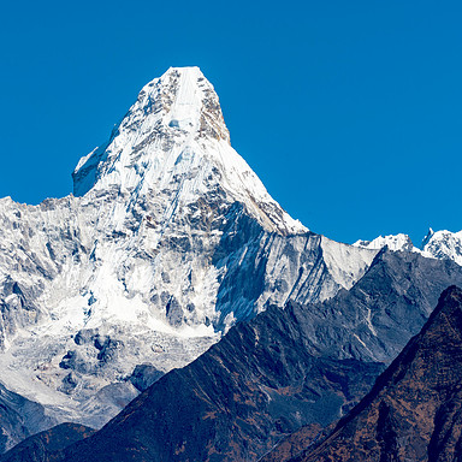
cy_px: 232
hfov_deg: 8.8
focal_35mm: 199
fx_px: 3005
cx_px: 195
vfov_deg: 8.8
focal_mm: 155
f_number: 14
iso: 64
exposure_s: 1/160
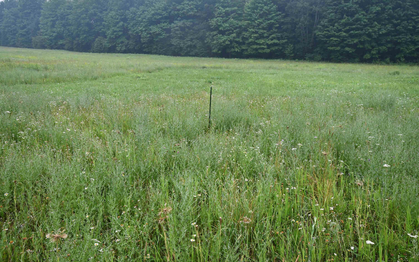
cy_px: 129
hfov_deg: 70.4
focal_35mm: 26
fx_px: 297
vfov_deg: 47.6
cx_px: 207
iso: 200
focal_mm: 17
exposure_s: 1/250
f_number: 6.3
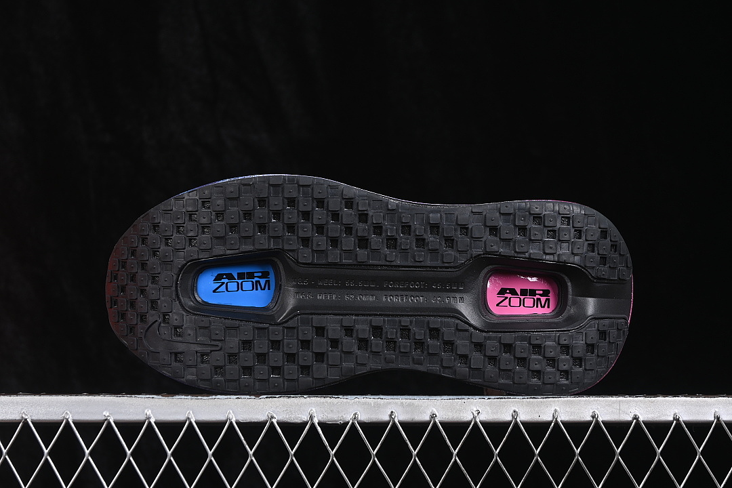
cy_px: 244
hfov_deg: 27.0
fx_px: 1525
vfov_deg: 18.2
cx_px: 366
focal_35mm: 75
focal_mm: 50
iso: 160
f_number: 6.3
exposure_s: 1/60
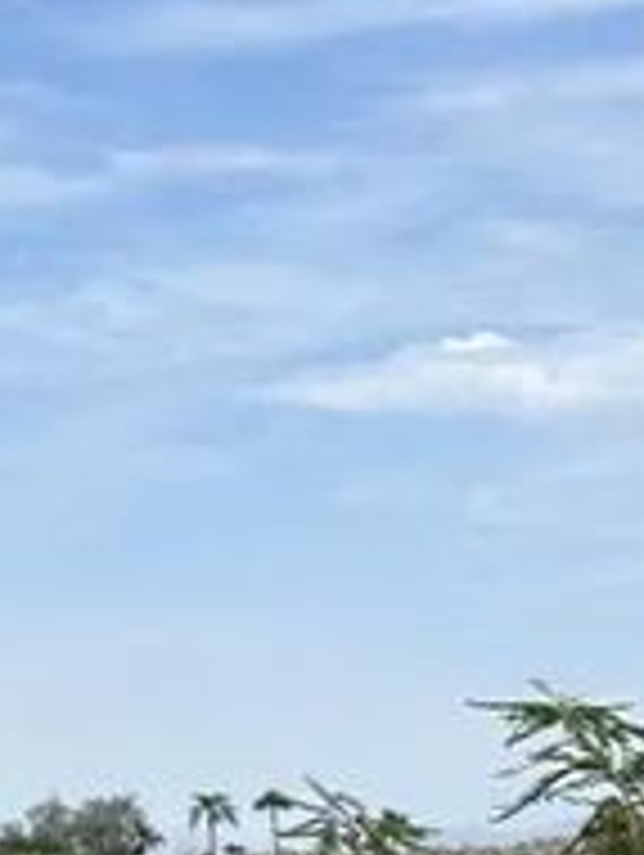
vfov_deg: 11.3
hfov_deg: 8.6
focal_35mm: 172
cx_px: 558
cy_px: 961
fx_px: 4257
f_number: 1.78
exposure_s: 1/5848
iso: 80
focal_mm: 6.86
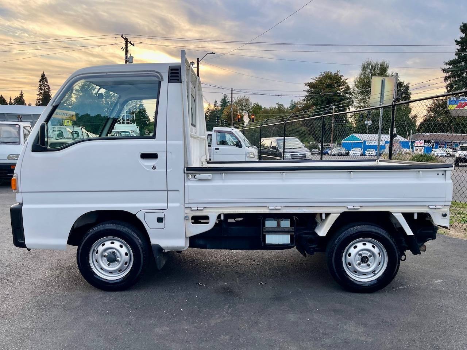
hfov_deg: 69.4
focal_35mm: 25
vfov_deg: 54.9
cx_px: 234
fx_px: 337
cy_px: 175
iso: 32
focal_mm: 5.1
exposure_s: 1/381
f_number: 1.6
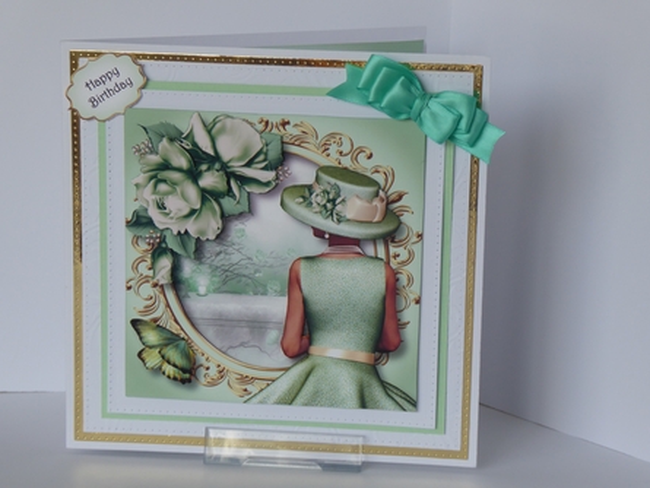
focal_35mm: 99
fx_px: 1859
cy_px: 243
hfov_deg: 19.8
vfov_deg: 14.9
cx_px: 326
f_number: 4.9
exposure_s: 1/60
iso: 125
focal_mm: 16.1
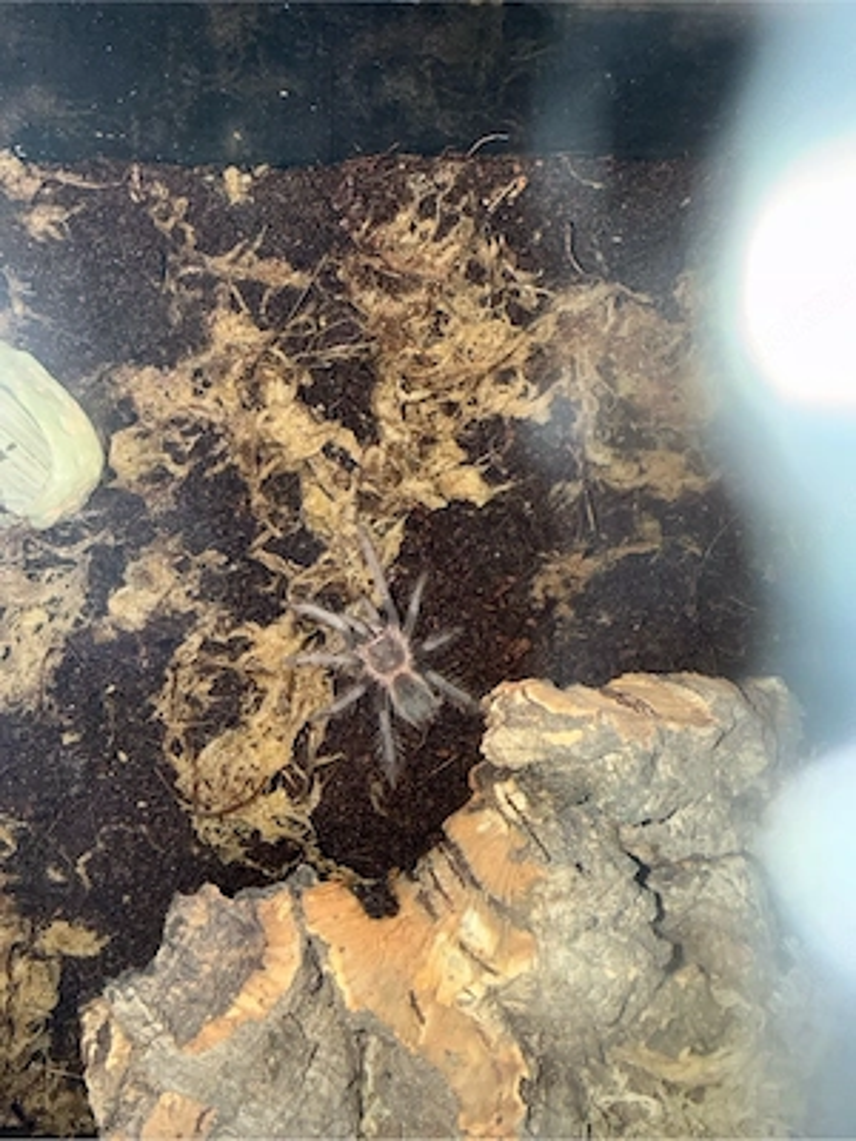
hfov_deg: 56.8
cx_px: 428
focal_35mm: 24
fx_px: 791
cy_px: 570
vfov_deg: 71.6
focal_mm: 2.22
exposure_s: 1/84
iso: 80
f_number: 2.2
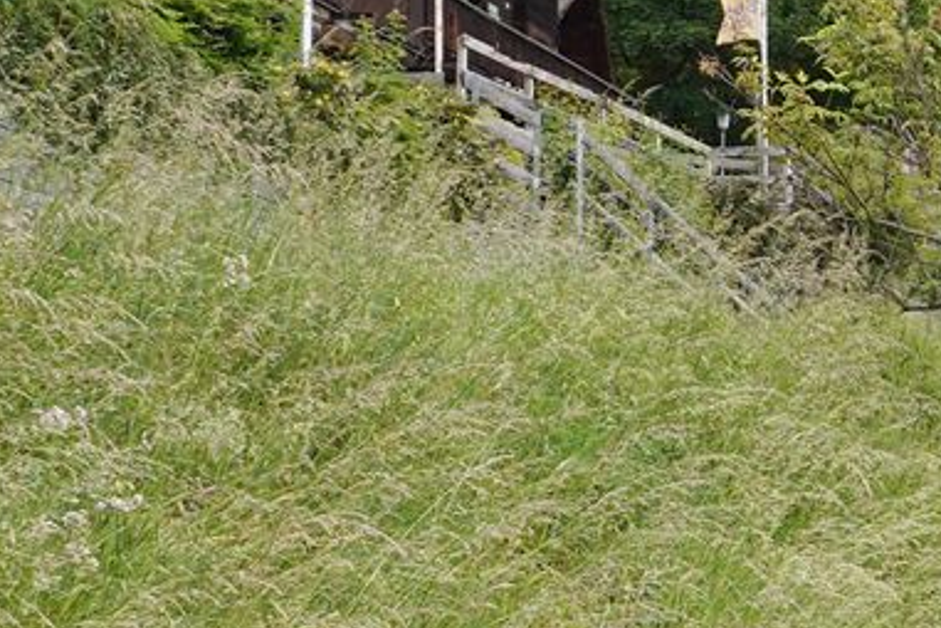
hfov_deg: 13.5
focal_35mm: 126
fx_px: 3293
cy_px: 356
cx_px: 1971
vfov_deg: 10.9
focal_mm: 24
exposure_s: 1/100
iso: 400
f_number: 13
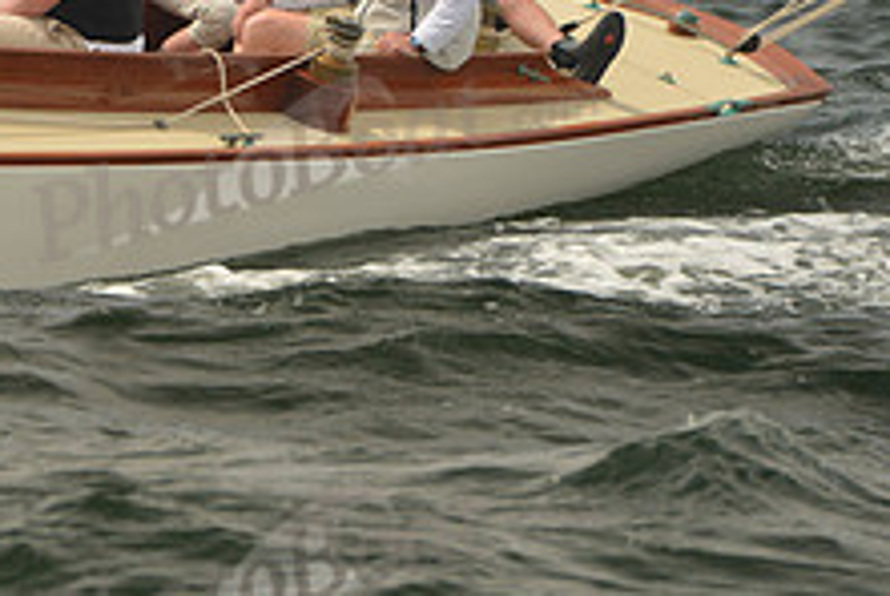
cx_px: -173
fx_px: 12971
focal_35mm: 524
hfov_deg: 3.9
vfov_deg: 2.6
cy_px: 6
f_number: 7.1
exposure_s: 1/800
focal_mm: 200
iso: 280
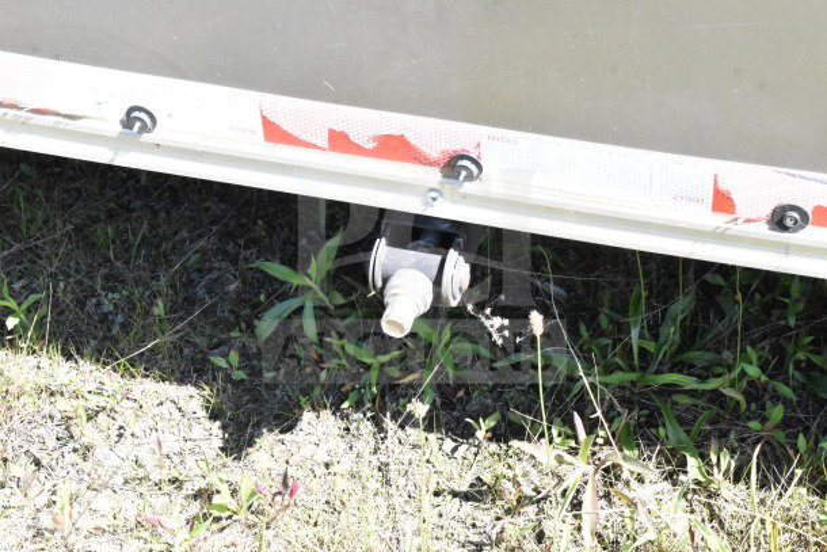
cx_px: 414
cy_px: 276
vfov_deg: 16.6
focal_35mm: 82
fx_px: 1896
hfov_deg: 24.6
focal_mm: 55
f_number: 14
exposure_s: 1/800
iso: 6400
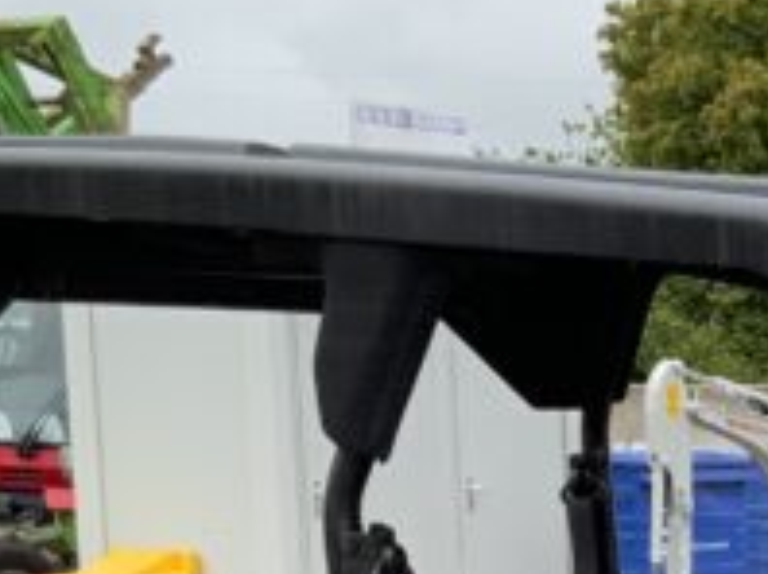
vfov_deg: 9.4
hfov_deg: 12.7
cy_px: 1067
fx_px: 3324
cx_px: 1040
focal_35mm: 150
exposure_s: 1/482
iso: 16
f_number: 1.8
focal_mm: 3
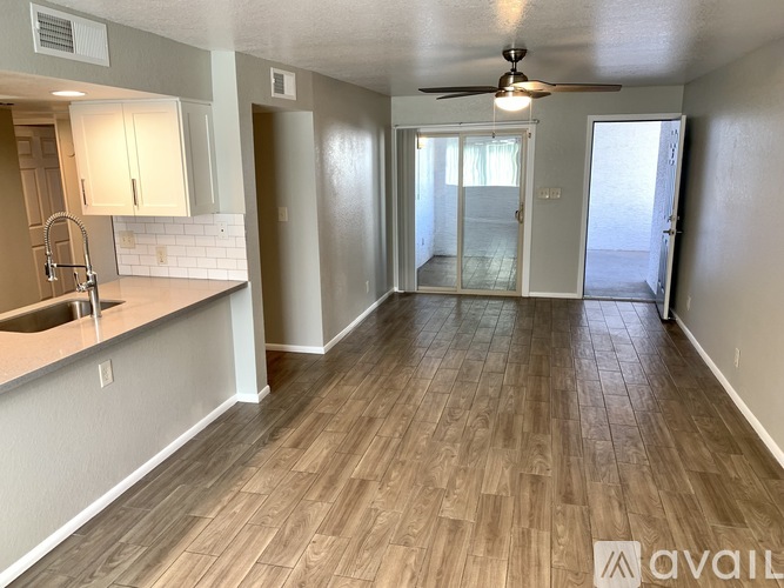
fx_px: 589
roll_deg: +0.6
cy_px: 294
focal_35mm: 26
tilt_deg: -13.3
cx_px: 392
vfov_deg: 53.0
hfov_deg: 67.3
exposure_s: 1/60
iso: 100
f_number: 1.8
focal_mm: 4.25
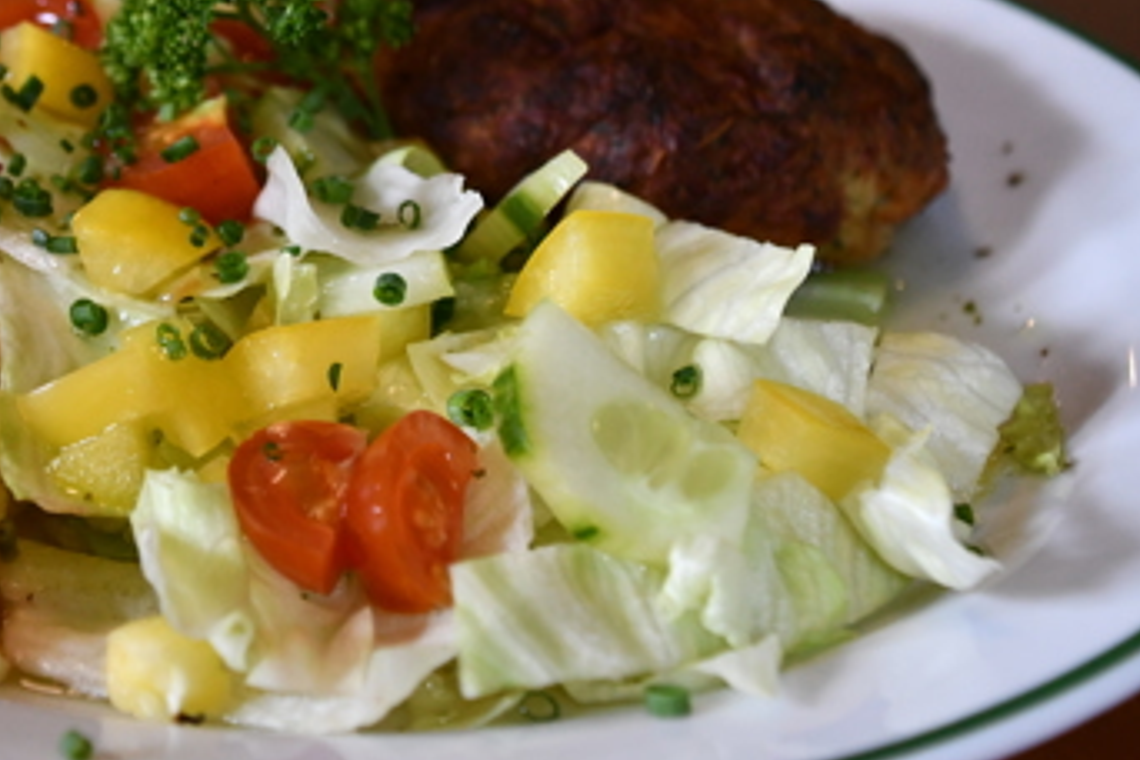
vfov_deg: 12.7
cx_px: 213
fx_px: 3420
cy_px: 208
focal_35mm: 108
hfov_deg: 18.7
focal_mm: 44
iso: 2000
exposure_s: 1/125
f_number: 4.5
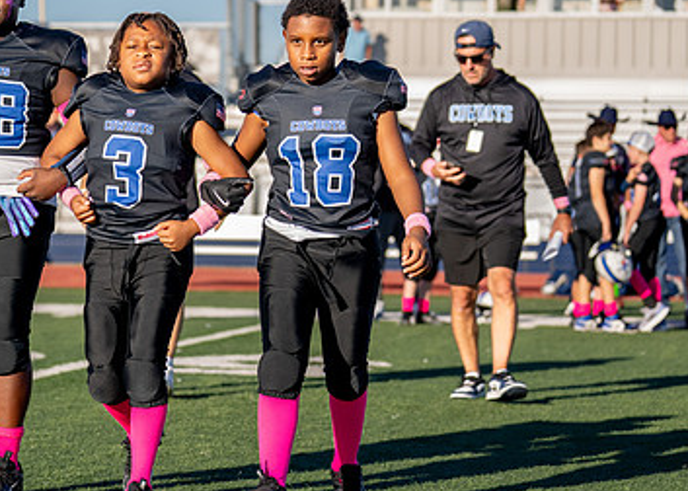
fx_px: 2755
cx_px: 84
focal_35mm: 141
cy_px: 224
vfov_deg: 10.2
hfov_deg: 14.1
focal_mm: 70
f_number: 2.8
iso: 160
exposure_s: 1/1600
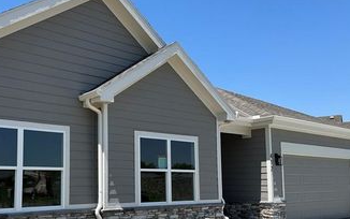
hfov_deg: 49.5
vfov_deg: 32.5
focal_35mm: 39
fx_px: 372
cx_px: 117
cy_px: 145
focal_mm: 6.86
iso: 80
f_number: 1.78
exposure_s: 1/4184
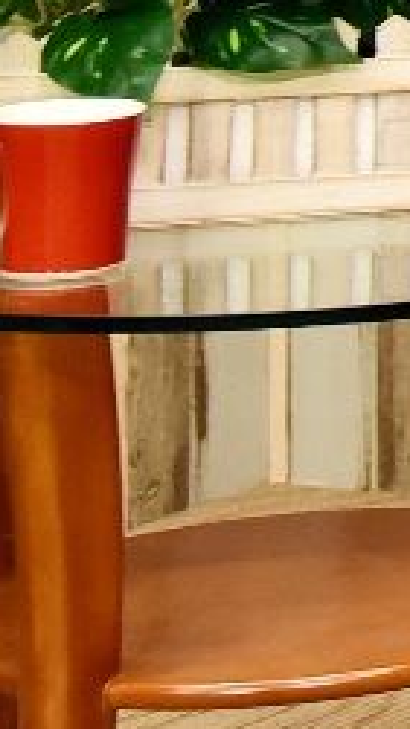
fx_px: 3927
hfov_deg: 5.4
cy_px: -502
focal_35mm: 203
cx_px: 1532
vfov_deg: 10.1
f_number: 7.1
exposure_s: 1/125
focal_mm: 38
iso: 2000
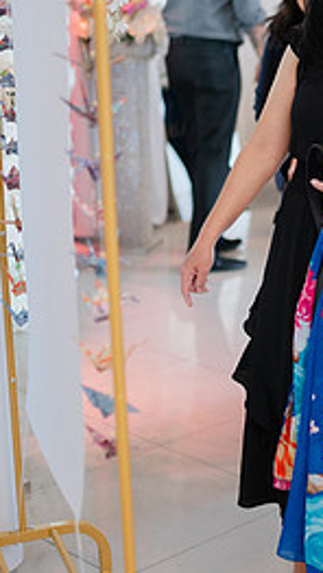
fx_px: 1233
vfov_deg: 26.1
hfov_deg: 14.6
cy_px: 188
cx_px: 360
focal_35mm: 81
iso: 400
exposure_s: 1/160
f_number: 1.4
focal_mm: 35
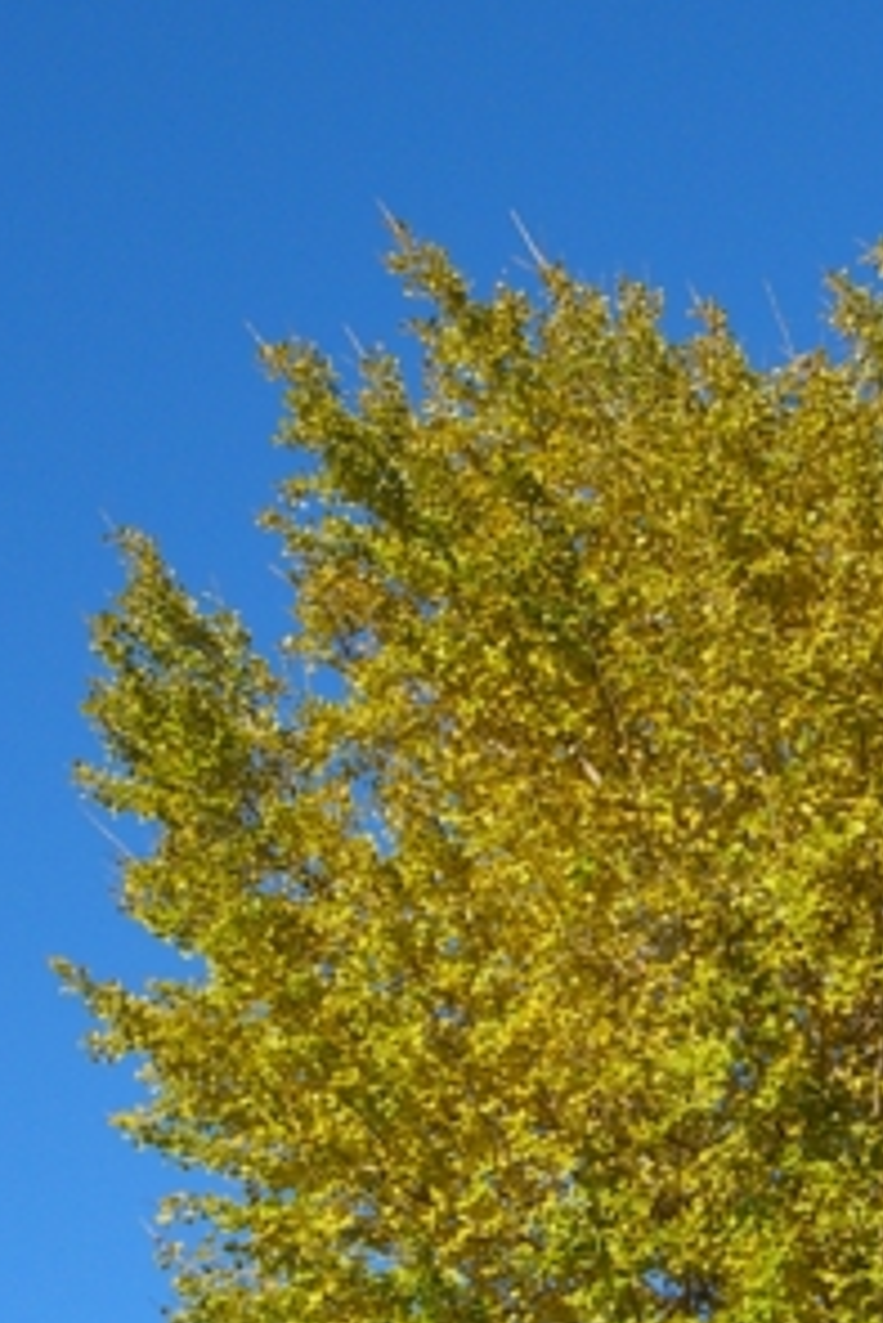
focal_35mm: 107
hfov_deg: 12.8
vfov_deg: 19.0
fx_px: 3932
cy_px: 910
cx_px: 619
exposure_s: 1/125
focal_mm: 7.9
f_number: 8
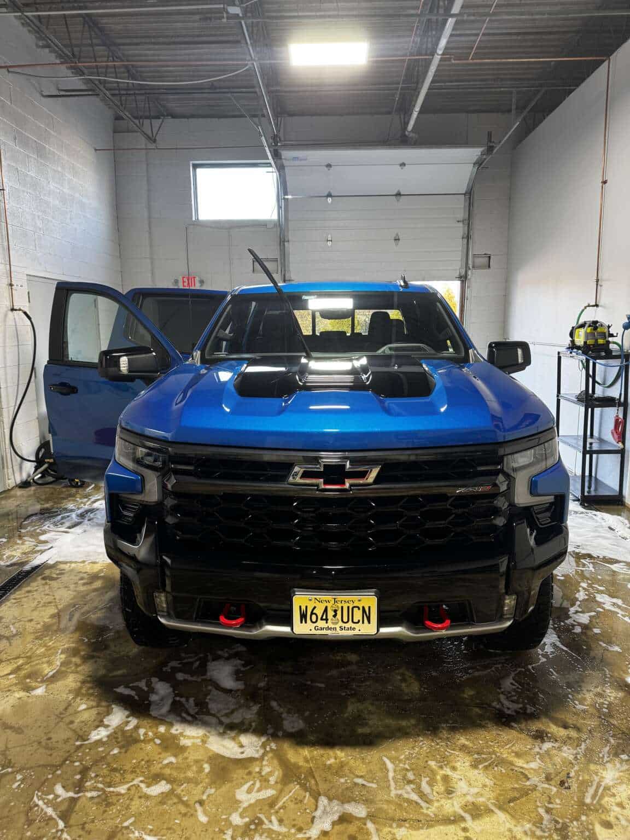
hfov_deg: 56.8
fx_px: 582
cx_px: 315
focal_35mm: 24
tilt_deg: -10.0
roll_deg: +1.4
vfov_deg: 71.6
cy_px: 420
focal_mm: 6.76
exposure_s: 1/60
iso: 125
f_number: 1.78
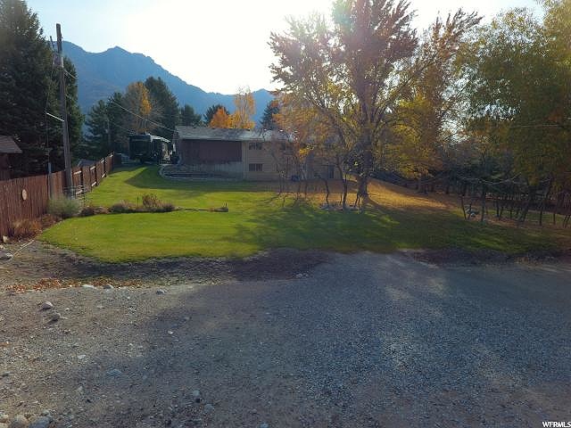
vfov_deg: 66.0
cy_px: 214
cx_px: 286
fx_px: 330
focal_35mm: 20
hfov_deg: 81.7
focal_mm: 3.61
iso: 100
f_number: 2.8
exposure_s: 1/255
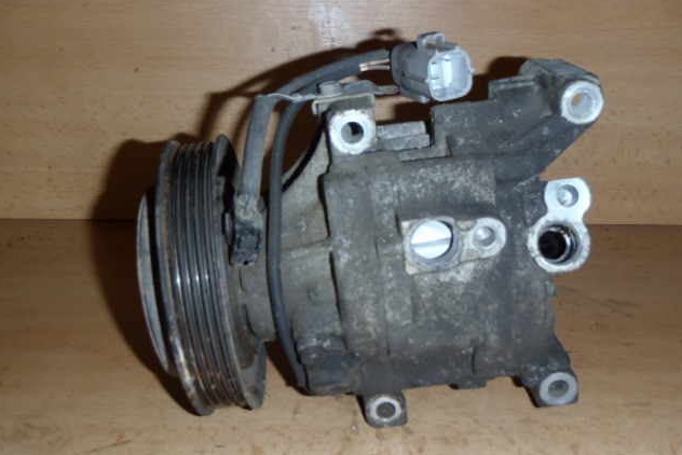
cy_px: 235
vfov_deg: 33.4
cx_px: 341
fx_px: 758
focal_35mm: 40
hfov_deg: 48.4
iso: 100
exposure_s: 1/40
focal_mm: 6.83
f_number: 4.6
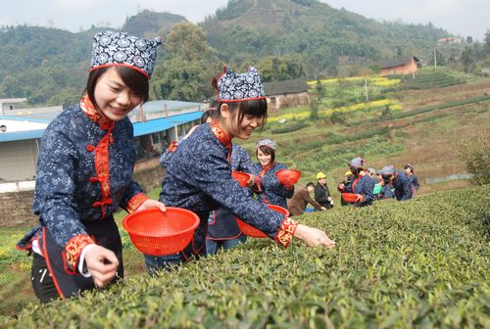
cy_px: 164
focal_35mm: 51
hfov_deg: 38.8
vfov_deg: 26.6
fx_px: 696
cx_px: 245
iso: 100
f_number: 6.3
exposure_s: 1/160
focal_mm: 34
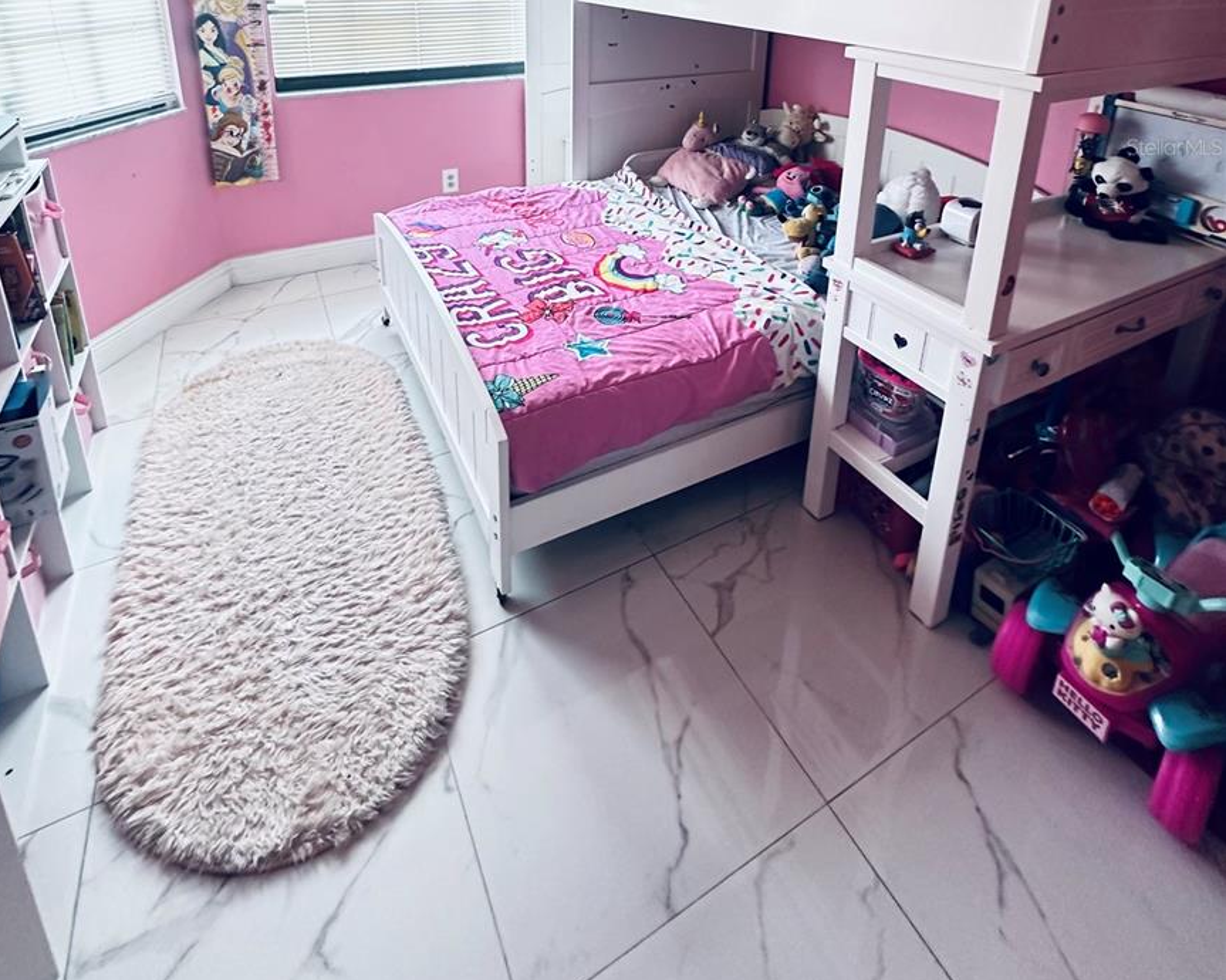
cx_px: 588
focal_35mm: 19
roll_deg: -1.2
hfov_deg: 83.3
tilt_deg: -14.9
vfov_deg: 62.4
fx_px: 689
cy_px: 146
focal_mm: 2.22
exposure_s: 1/72
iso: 320
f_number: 2.2
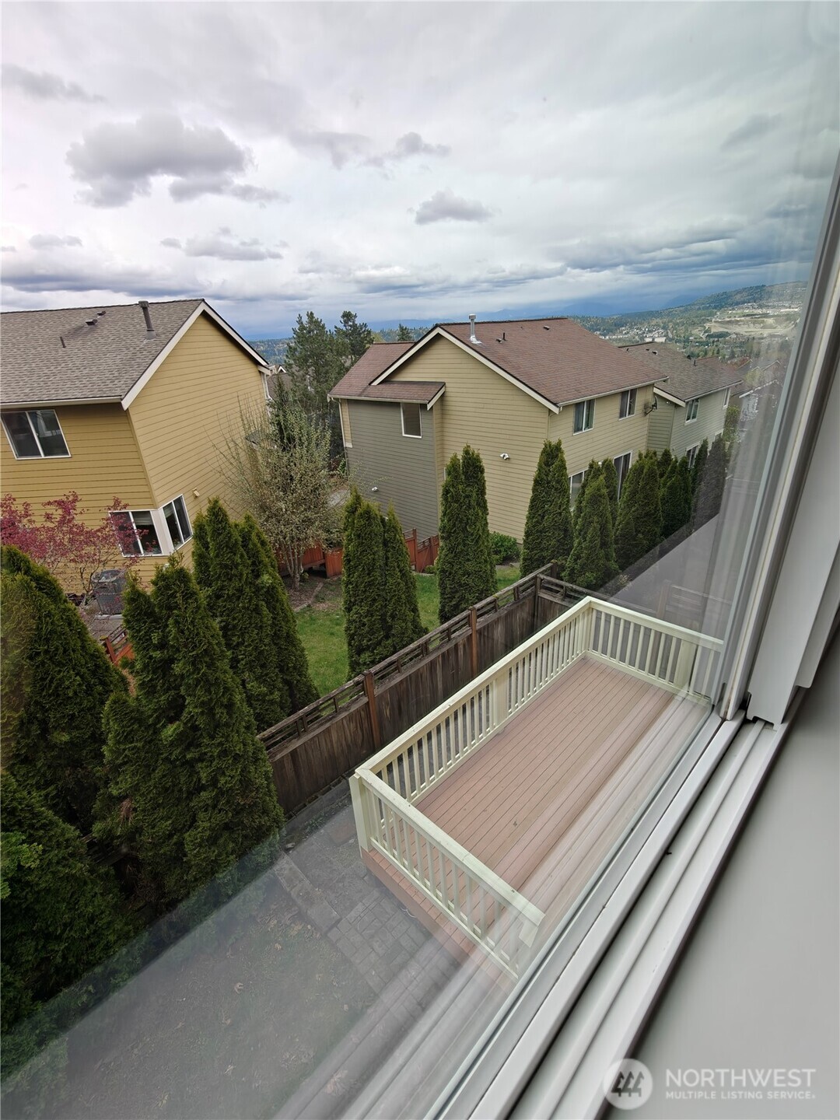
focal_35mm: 15
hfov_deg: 81.7
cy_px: 560
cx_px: 420
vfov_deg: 98.2
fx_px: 485
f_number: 2
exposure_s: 1/200
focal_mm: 2.3
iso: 125
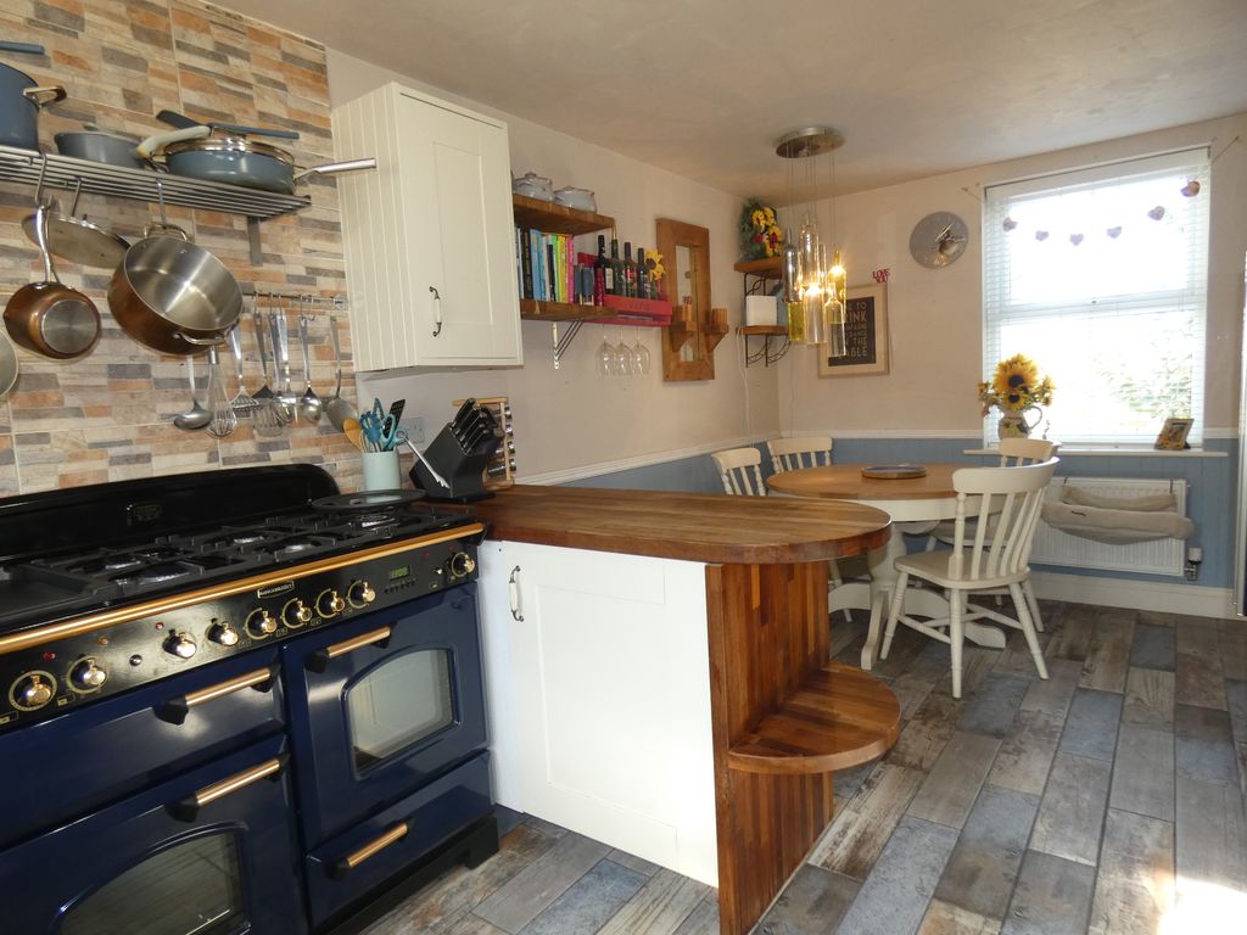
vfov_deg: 66.0
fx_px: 720
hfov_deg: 81.7
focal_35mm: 20
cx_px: 624
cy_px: 468
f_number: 2.8
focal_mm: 3.6
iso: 250
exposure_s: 1/60
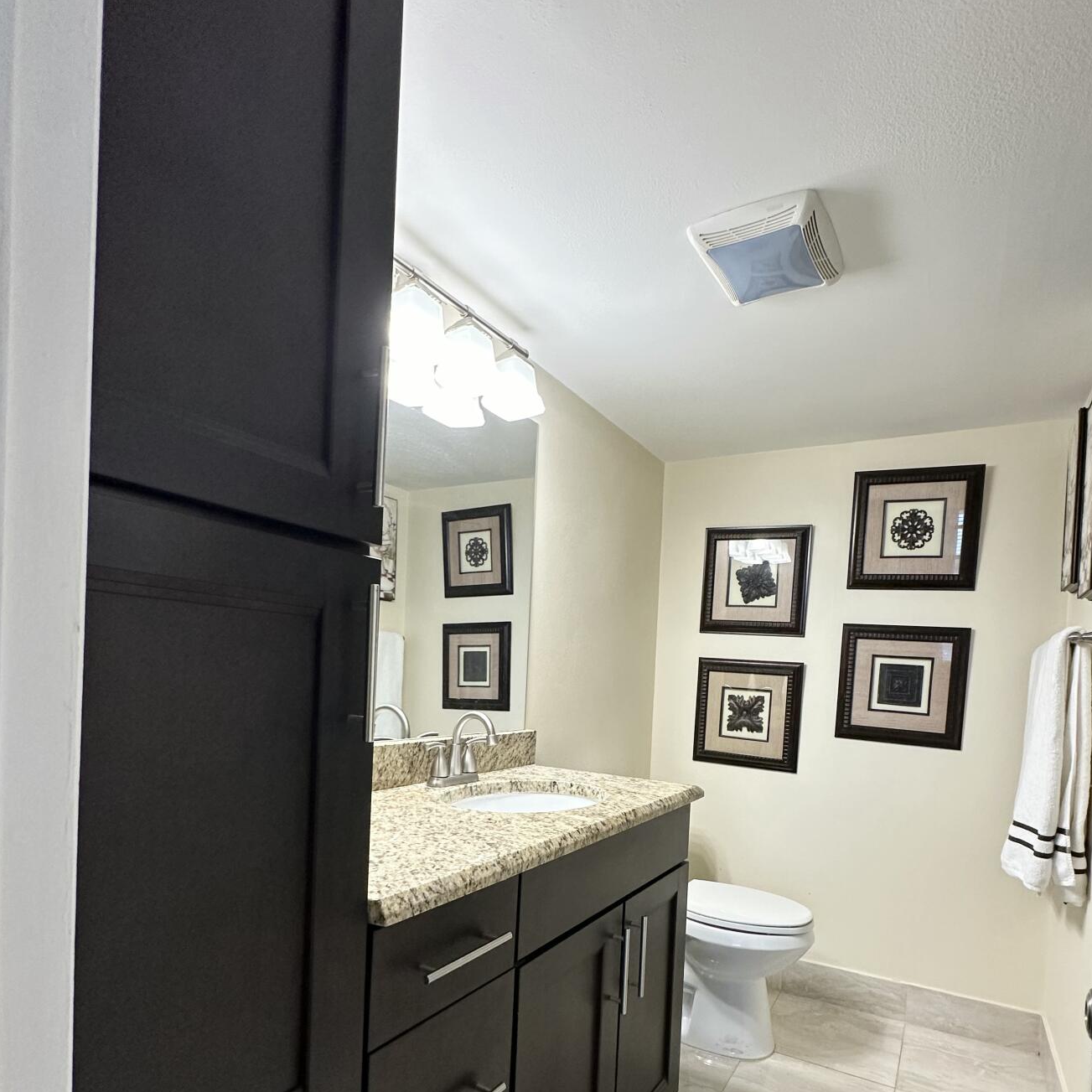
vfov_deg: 76.2
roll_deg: -2.8
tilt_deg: -0.9
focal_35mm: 19
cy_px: 687
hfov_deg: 77.2
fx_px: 678
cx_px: 624
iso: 200
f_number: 2.2
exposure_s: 1/120
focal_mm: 2.22
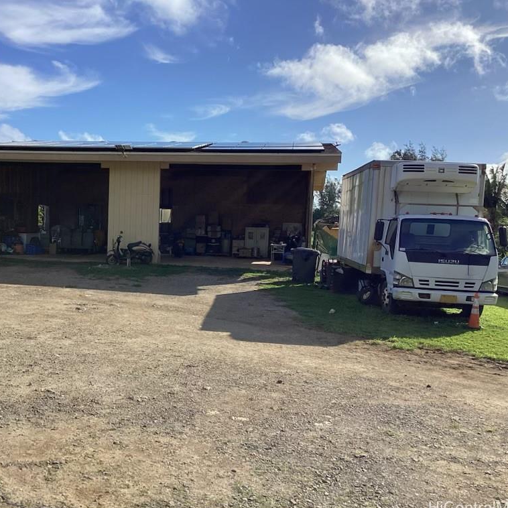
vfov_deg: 44.9
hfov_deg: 44.5
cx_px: 184
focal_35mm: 37
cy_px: 257
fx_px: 614
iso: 25
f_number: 2.4
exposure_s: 1/1664
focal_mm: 3.3
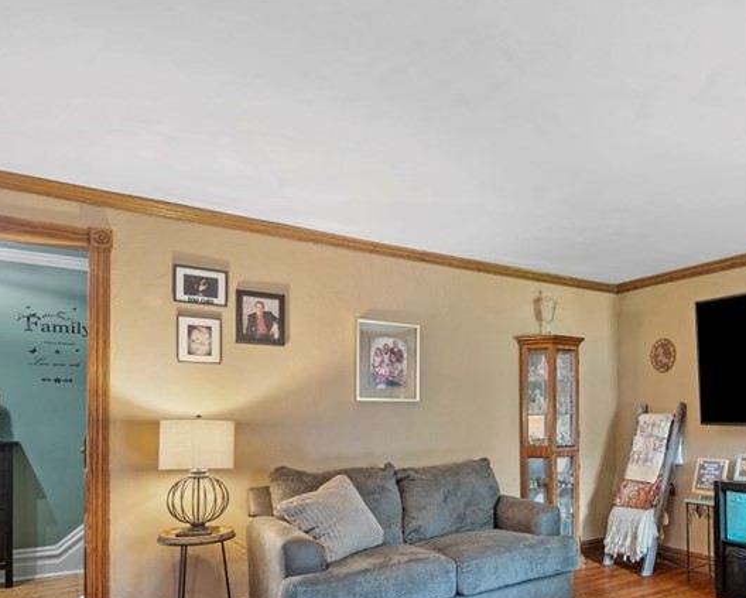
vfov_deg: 51.6
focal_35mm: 27
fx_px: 596
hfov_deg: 59.6
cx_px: 584
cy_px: 424
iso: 400
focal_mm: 14
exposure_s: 2.5
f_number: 8
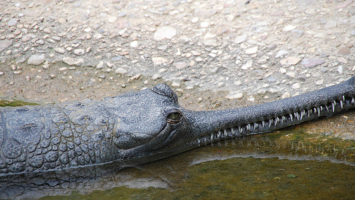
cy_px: 121
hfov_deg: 4.9
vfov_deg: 2.8
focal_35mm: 440
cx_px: 172
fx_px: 4142
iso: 400
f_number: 6.3
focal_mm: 270
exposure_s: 1/320
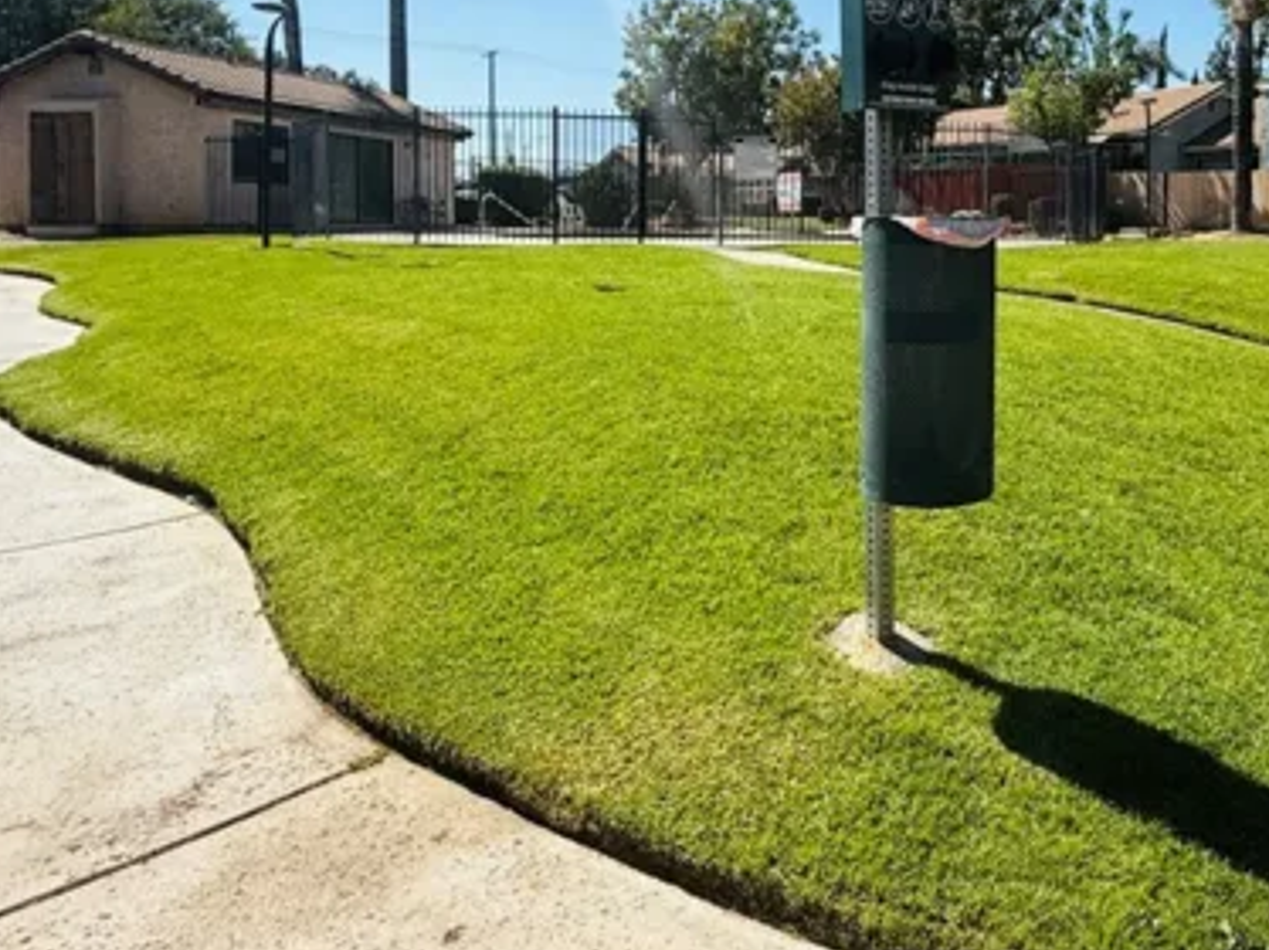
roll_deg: +0.0
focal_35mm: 28
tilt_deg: -1.2
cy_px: 244
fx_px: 1026
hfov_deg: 60.8
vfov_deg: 47.9
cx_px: 911
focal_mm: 2.22
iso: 50
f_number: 2.2
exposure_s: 1/1795
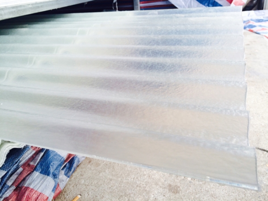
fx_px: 232
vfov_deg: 46.8
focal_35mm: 30
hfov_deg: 60.0
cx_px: 134
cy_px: 100
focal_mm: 4.12
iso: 32
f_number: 2.2
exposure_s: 1/154
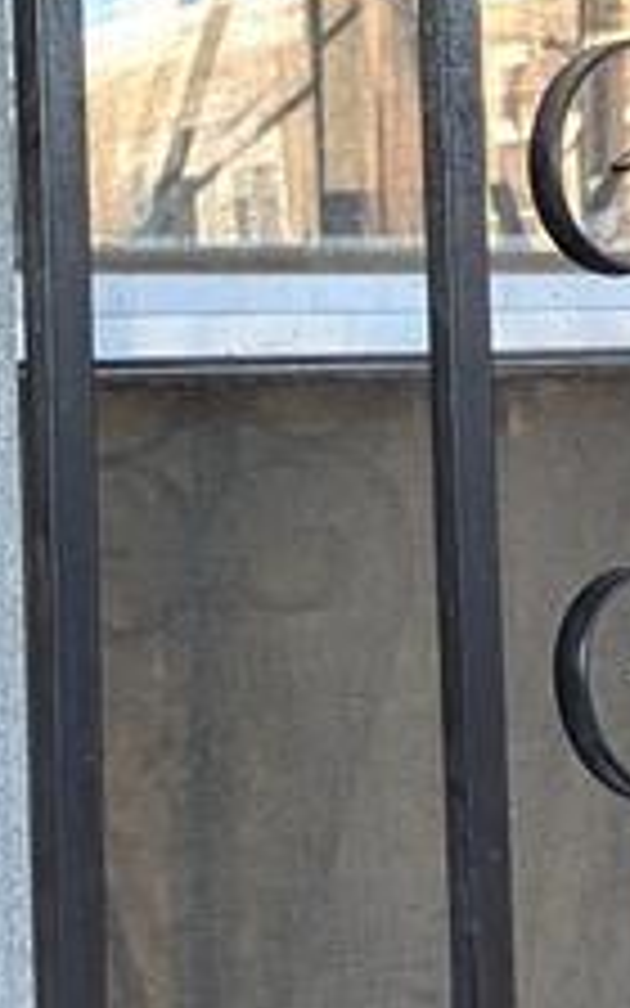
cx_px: 986
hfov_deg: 7.4
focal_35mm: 175
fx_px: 4807
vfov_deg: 11.9
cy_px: 220
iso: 129
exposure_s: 1/106
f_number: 1.85
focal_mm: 6.81
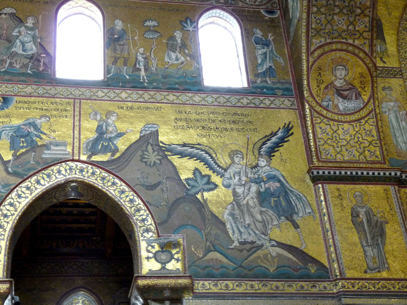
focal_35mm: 61
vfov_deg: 24.0
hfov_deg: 31.7
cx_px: 204
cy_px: 152
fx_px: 717
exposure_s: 1/10
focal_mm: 10.8
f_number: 3.2
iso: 400
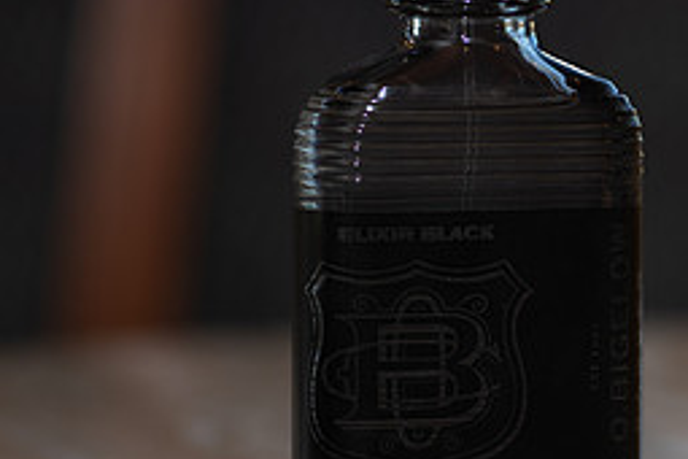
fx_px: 4510
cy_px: 110
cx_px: 656
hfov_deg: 8.7
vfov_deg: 5.8
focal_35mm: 236
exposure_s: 1/125
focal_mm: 100
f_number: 4.5
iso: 100
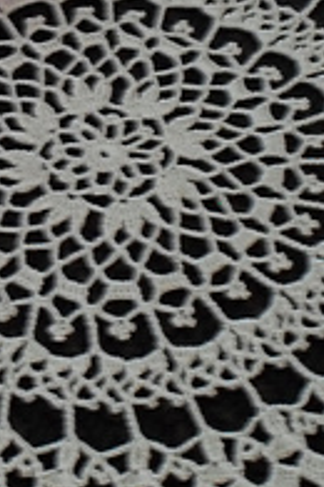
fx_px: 1512
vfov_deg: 18.3
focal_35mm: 112
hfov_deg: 12.2
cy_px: 224
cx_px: 70
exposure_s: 1/10
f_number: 3.6
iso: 400
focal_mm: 7.5
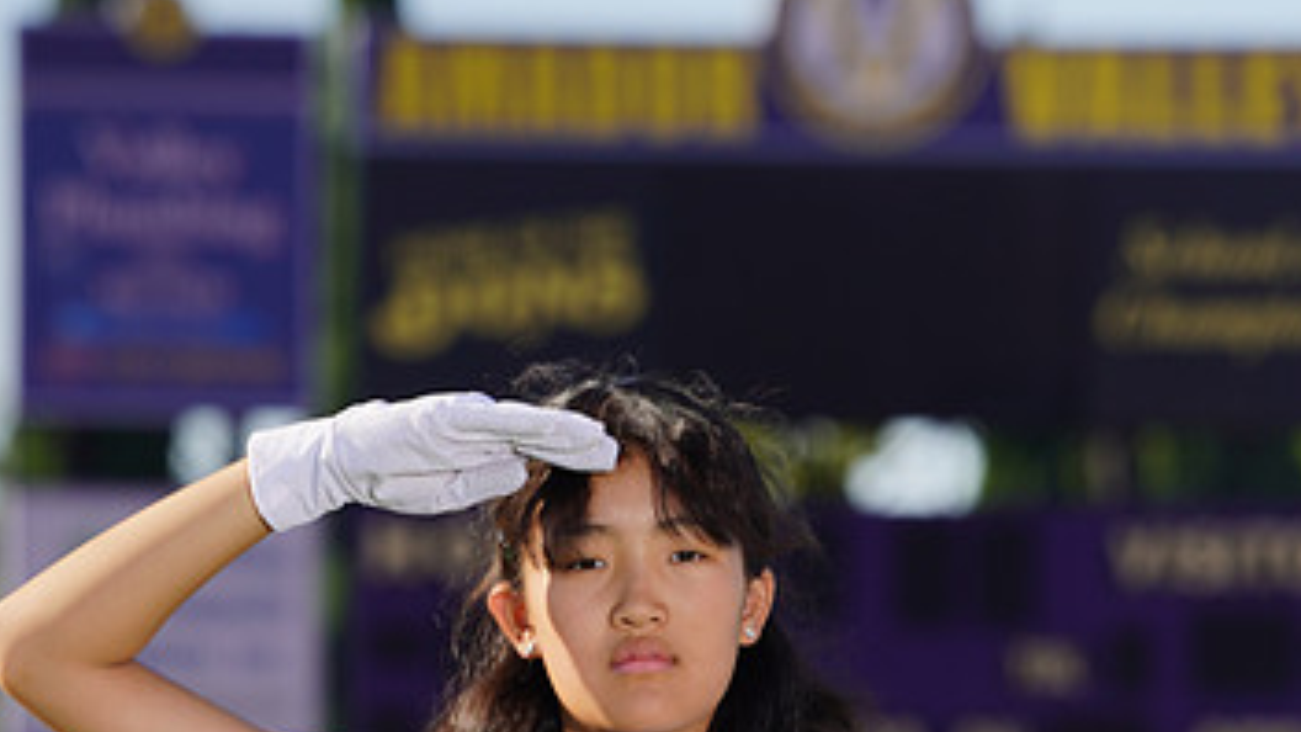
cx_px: 619
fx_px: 15593
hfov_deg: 4.8
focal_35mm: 452
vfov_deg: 2.7
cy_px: 994
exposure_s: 1/250
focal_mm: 262
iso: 100
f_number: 9
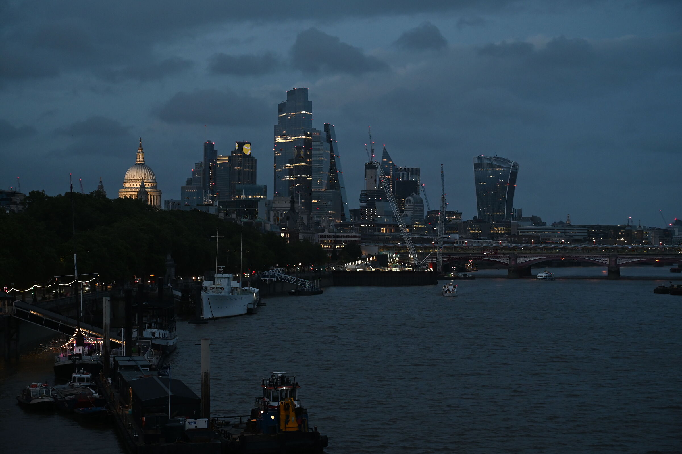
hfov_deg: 28.9
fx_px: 1325
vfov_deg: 19.4
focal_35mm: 70
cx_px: 341
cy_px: 227
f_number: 5.6
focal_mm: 70
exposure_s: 1/80
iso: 2000
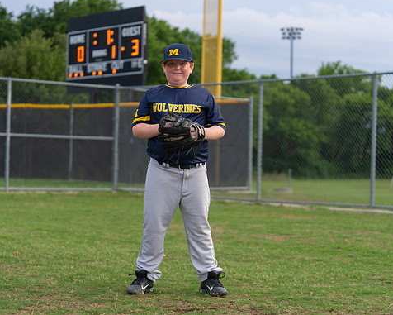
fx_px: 931
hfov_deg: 23.8
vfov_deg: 19.2
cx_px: 173
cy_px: 156
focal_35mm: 80
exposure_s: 1/320
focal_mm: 70
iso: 250
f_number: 2.8
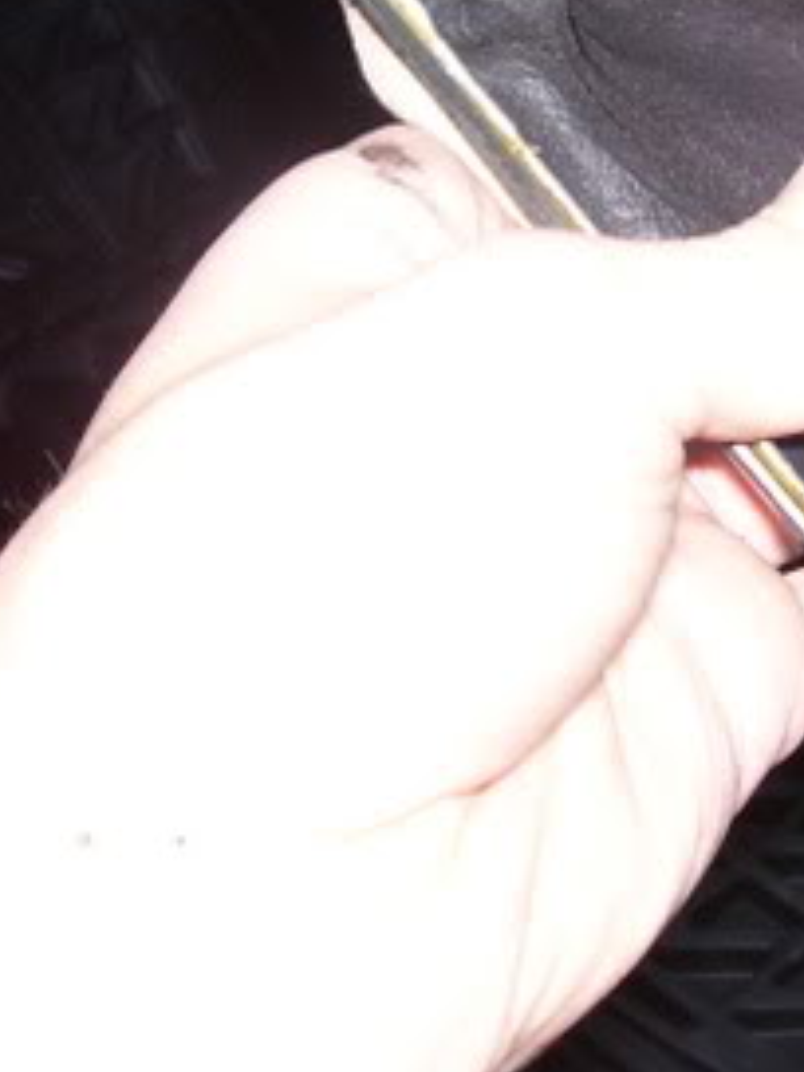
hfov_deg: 18.1
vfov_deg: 23.9
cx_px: 753
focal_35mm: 80
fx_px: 2477
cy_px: 166
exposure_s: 1/60
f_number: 2.7
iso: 125
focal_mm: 5.6
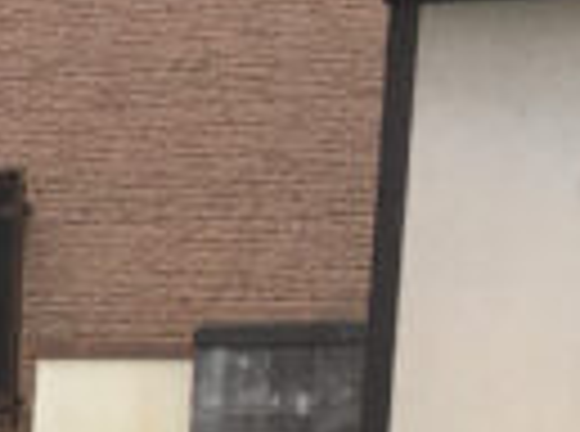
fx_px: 3860
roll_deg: +1.0
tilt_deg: -9.1
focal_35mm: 231
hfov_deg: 7.5
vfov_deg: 6.1
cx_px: -1164
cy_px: 1089
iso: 25
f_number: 2.2
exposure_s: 1/306
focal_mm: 4.15
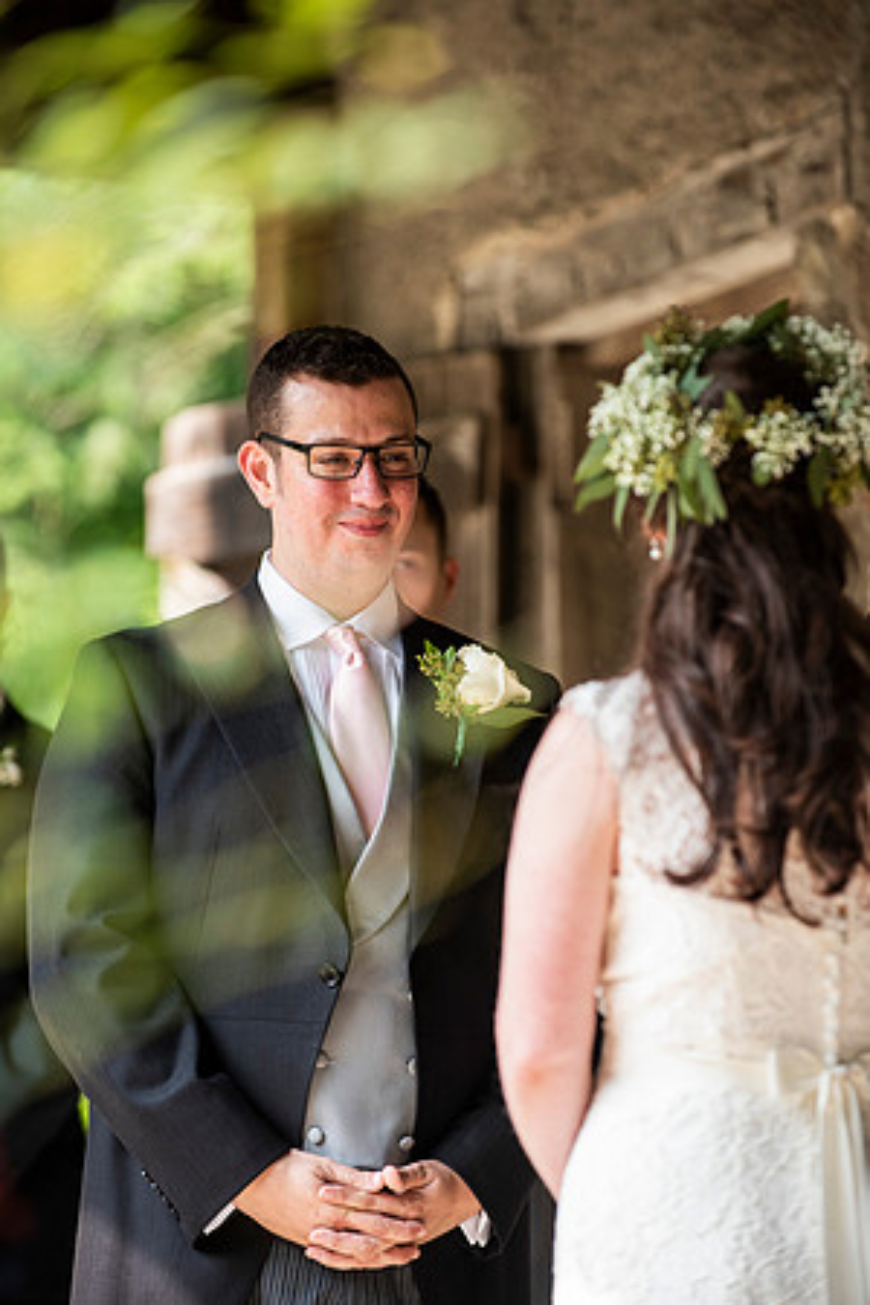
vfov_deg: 10.3
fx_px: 7249
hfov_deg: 6.9
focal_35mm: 200
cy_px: 652
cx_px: 435
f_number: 3.5
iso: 400
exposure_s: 1/400
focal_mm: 200
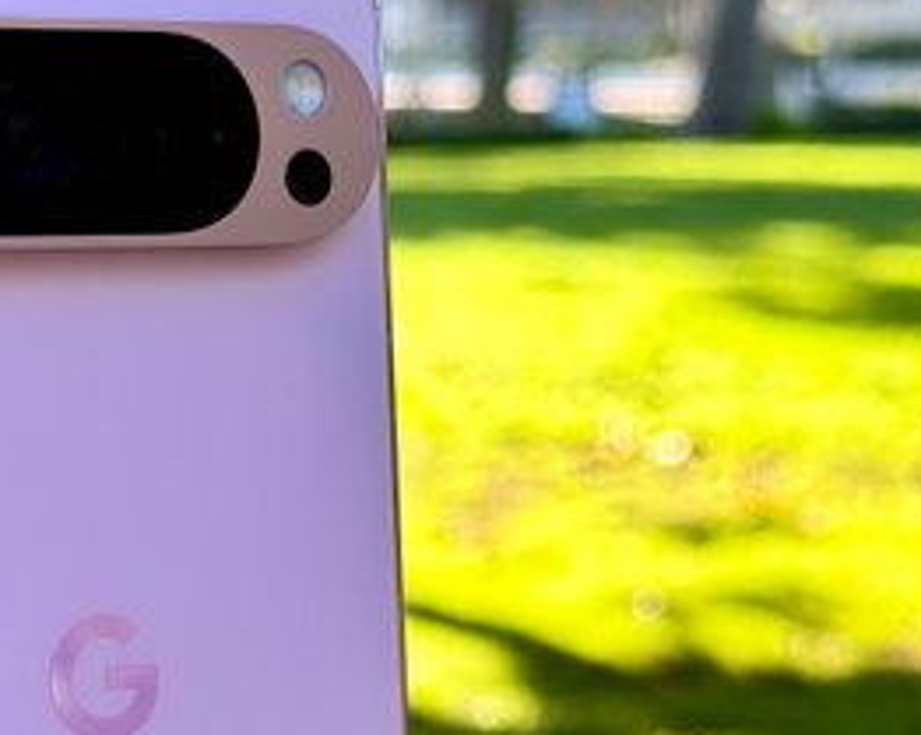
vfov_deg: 11.8
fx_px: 3512
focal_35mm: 129
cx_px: 183
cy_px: 735
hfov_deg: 14.8
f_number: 1.78
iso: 64
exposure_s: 1/464
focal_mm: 6.76
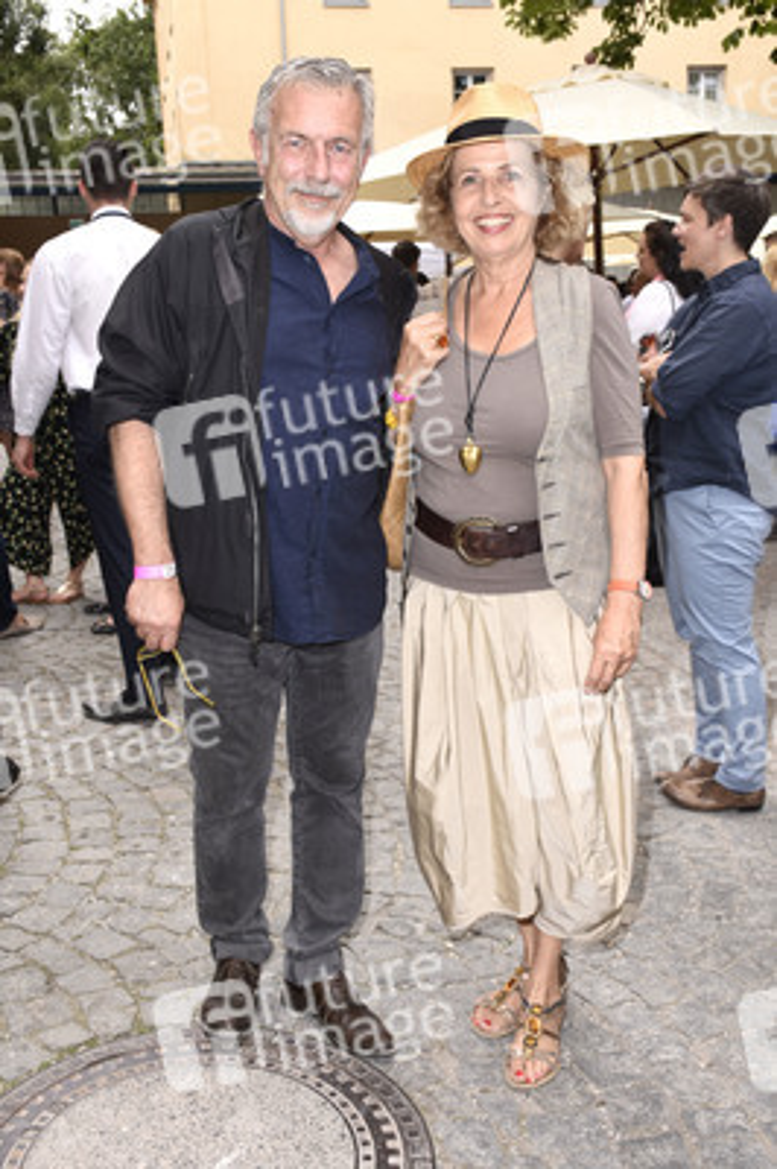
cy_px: 584
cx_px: 388
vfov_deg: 53.2
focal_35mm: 36
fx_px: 1167
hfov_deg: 36.8
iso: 200
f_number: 6.3
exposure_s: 1/160
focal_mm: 24
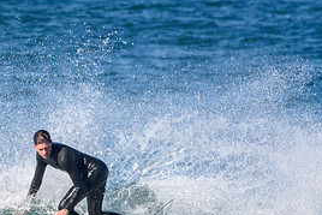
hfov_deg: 1.3
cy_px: 230
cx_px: 78
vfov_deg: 0.8
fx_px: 14533
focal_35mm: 1624
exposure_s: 1/4000
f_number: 5.6
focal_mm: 500
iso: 720
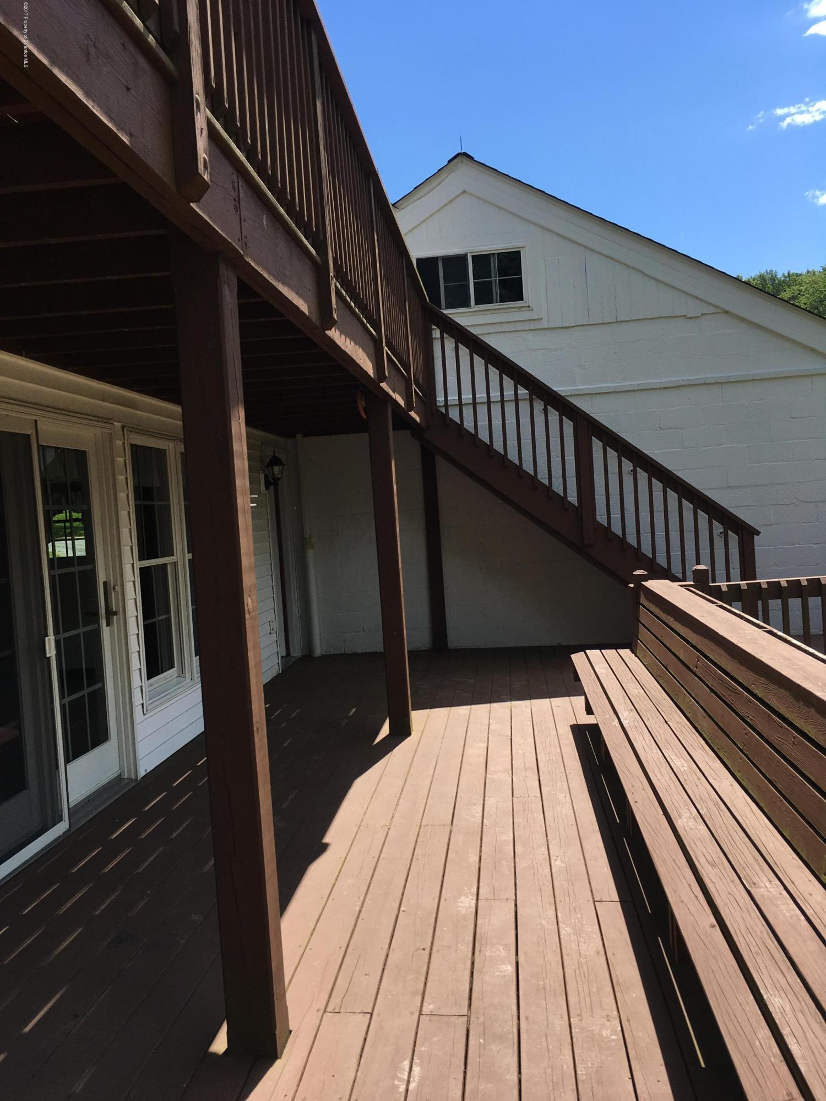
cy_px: 550
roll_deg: +3.6
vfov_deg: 61.7
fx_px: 923
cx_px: 413
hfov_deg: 48.2
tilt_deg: -4.4
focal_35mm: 29
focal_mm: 4.15
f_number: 2.2
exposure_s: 1/1068
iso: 25
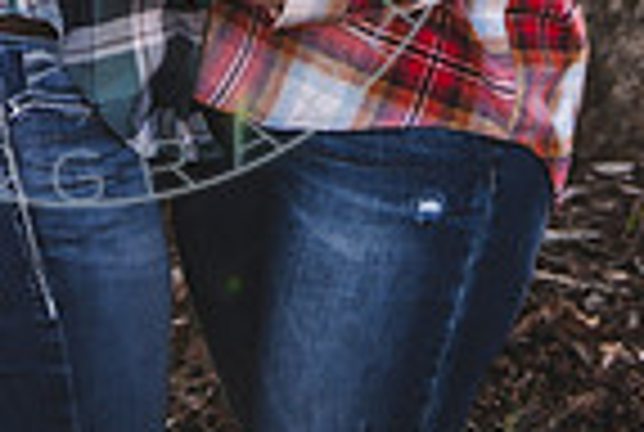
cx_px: 279
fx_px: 2474
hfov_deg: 14.8
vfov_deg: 9.1
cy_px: -554
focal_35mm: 138
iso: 100
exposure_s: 1/250
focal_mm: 44
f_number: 2.8
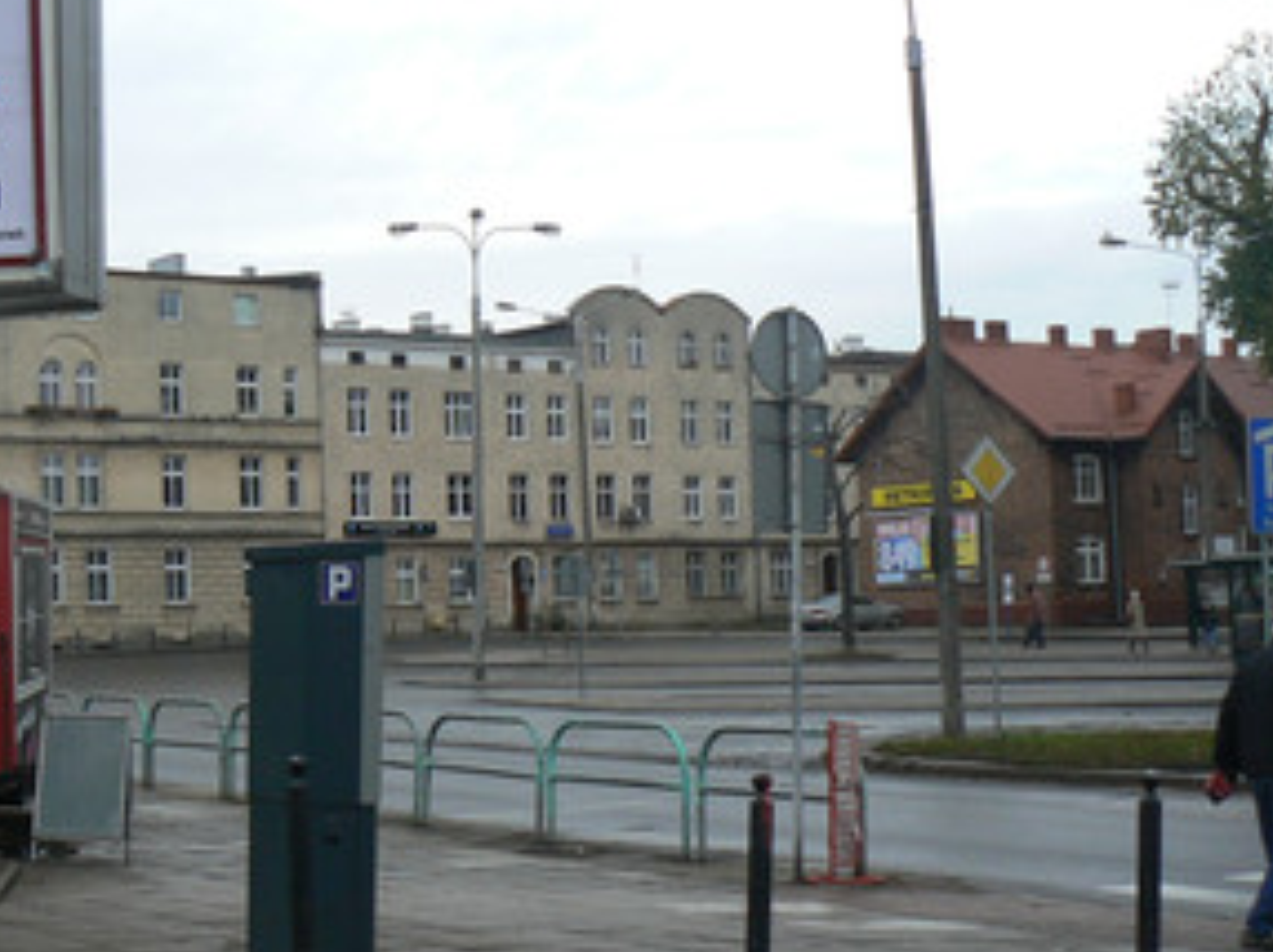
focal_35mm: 63
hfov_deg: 29.8
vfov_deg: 23.2
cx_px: 200
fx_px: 2315
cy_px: 443
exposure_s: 1/100
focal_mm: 6
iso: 80
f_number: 4.5
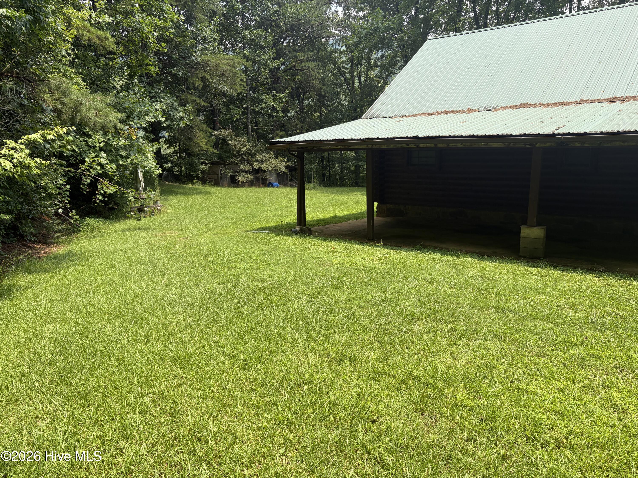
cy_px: 239
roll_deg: +2.7
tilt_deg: -11.9
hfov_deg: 67.3
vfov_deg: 53.1
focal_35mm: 26
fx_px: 479
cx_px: 319
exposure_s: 1/1217
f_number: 1.6
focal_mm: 5.96
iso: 50
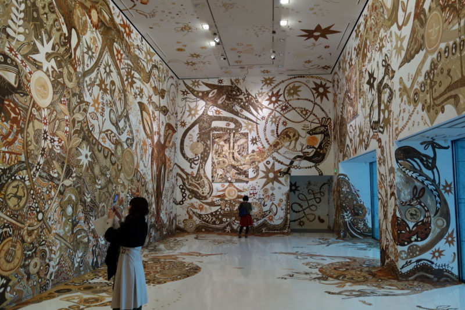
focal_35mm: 28
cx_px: 232
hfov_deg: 65.5
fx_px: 362
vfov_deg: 46.4
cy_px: 155
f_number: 1.8
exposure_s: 1/100
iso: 125
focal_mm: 10.4
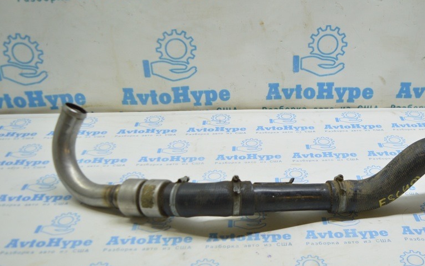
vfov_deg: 31.2
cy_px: 160
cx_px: 266
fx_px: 475
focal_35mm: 41
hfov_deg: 47.8
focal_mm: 20
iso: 400
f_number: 3.8
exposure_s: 1/60
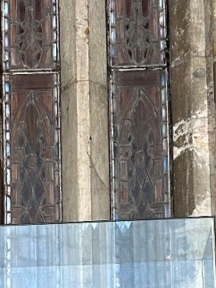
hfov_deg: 12.3
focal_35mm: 120
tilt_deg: +7.7
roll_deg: +0.2
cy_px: 387
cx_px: 67
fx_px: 999
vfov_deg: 15.5
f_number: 1.78
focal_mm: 6.86
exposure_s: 1/50
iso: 200
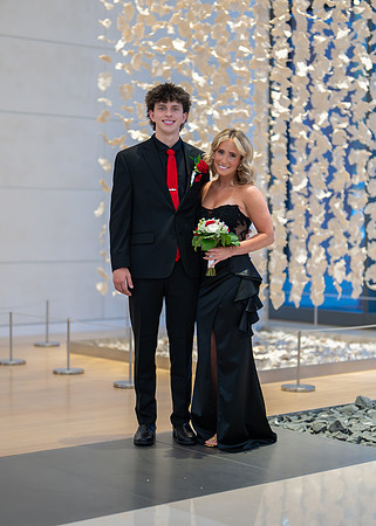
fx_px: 1134
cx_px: 184
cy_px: 270
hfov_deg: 18.8
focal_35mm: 76
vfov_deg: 26.2
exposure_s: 1/640
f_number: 1.2
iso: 1000
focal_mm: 50
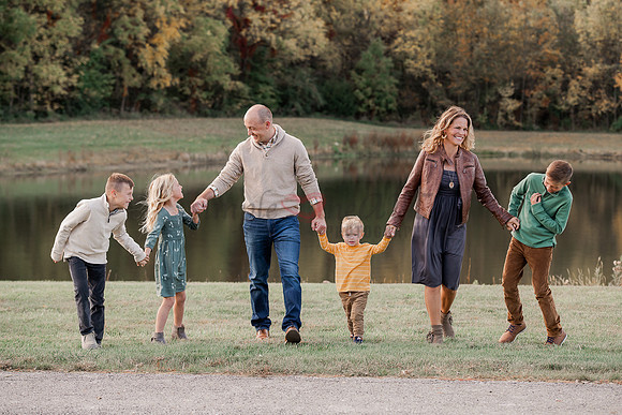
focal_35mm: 98
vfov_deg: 14.0
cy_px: 208
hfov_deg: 20.8
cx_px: 311
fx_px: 1694
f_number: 4.5
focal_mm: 98
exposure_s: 1/250
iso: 400
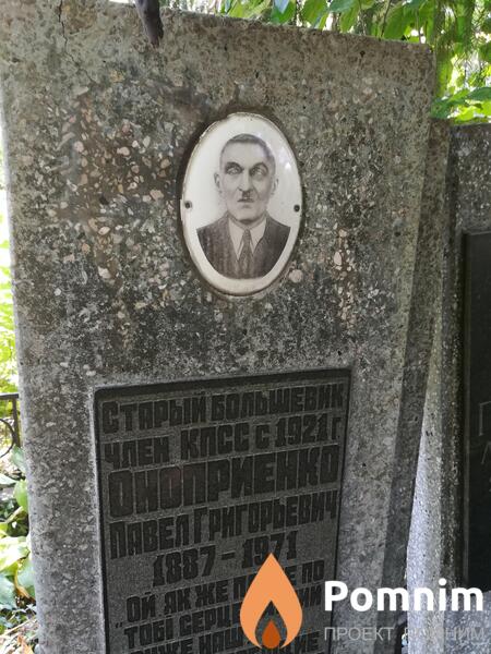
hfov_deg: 53.1
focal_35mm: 26
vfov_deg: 67.3
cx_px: 246
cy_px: 327
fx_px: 492
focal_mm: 3.83
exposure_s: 1/33.3
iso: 160
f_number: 2.2
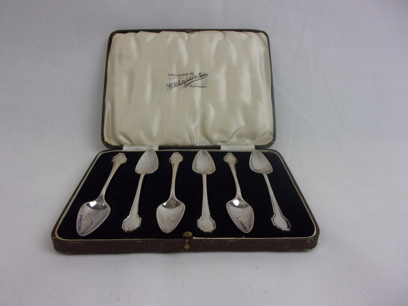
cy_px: 153
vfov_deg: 49.7
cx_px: 204
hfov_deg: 63.4
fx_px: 330
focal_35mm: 28
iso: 280
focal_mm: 5.1
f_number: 3.9
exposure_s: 1/125
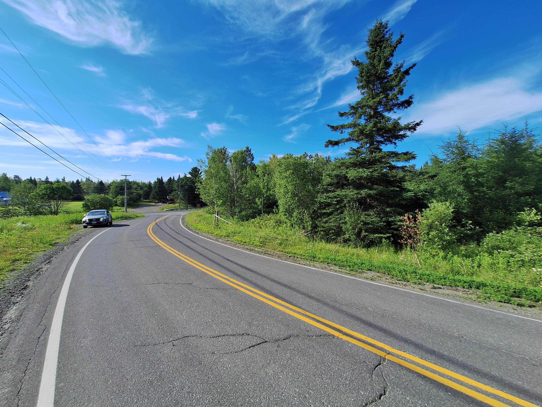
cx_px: 271
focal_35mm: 13
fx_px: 204
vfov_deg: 89.9
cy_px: 204
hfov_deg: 106.2
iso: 40
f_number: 2.2
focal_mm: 1.74
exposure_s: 1/1550
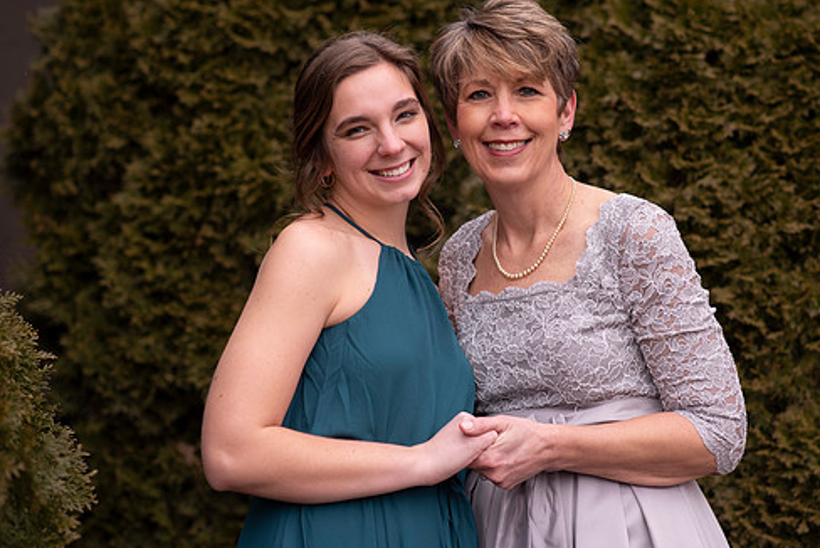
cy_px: 234
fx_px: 2302
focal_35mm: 101
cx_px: 467
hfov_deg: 20.2
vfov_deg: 13.6
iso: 100
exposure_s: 1/125
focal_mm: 85
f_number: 2.5
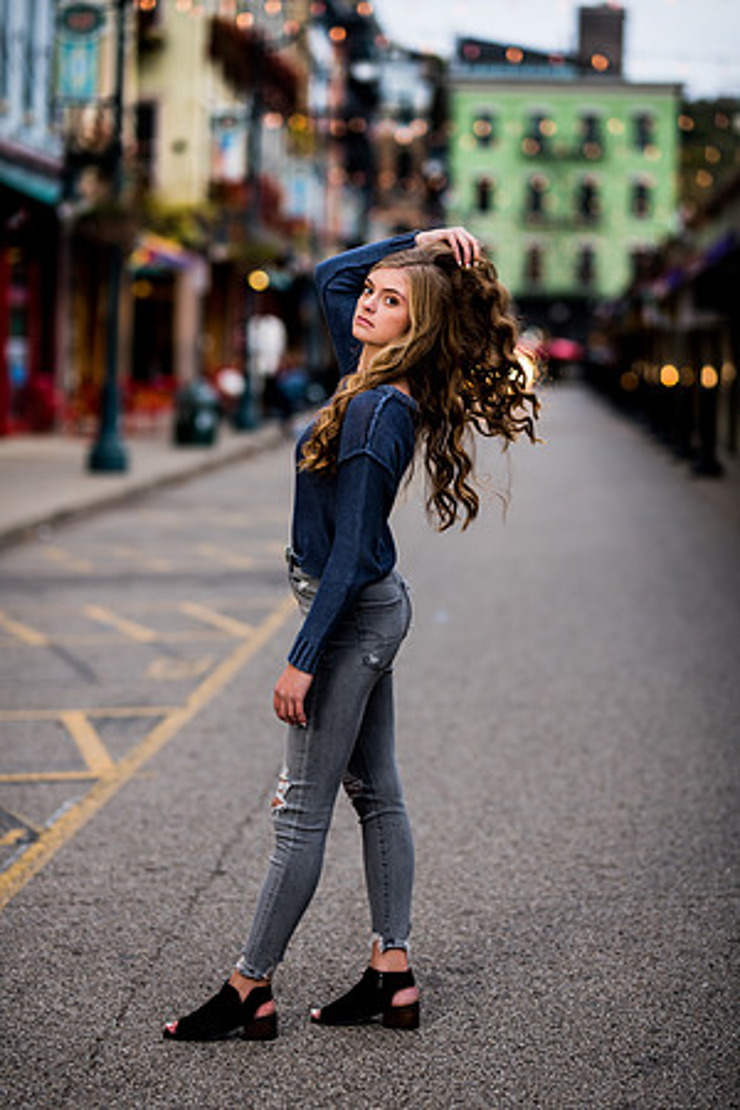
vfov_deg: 23.9
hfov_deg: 16.1
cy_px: 555
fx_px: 2621
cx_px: 370
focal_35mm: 85
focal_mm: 85
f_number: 1.8
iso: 200
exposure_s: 1/250
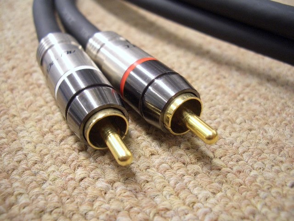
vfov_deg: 40.7
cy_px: 110
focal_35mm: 35
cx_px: 147
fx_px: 297
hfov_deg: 52.6
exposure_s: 1/10
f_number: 2.6
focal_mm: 5.8
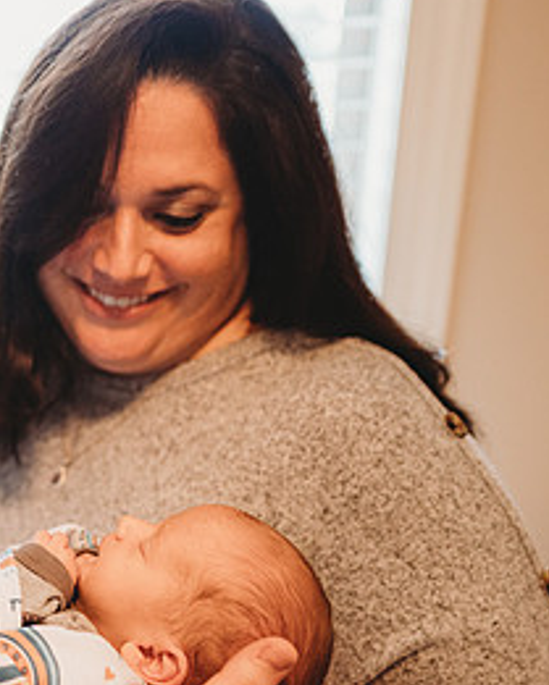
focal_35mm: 50
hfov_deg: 26.9
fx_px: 1015
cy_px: 489
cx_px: -102
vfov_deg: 36.7
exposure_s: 1/160
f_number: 2.2
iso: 500
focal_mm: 24
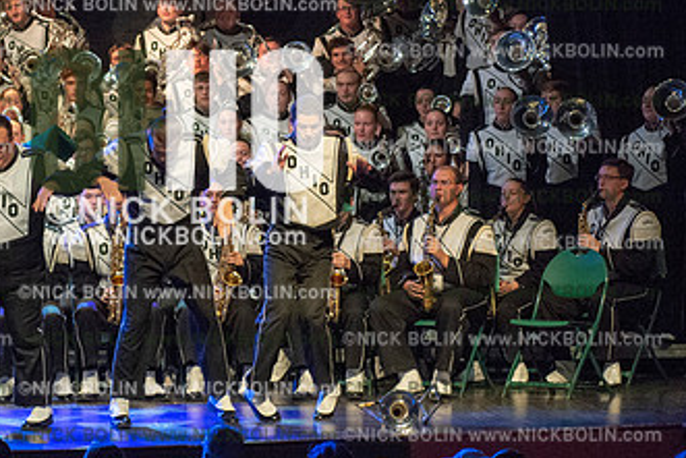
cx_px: 176
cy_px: 147
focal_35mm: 245
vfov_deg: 5.6
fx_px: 4670
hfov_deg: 8.4
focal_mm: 140
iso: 8000
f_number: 5.6
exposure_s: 1/400
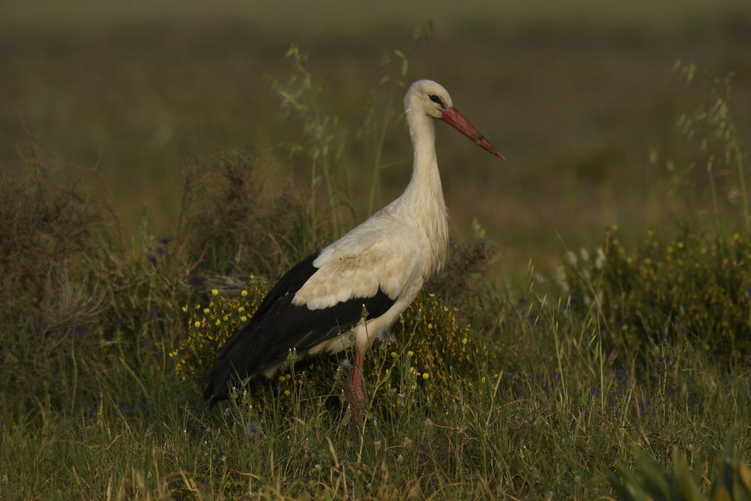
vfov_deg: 1.8
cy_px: 250
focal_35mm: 750
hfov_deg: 2.7
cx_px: 376
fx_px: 15645
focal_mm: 500
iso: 400
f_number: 8
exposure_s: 1/1250
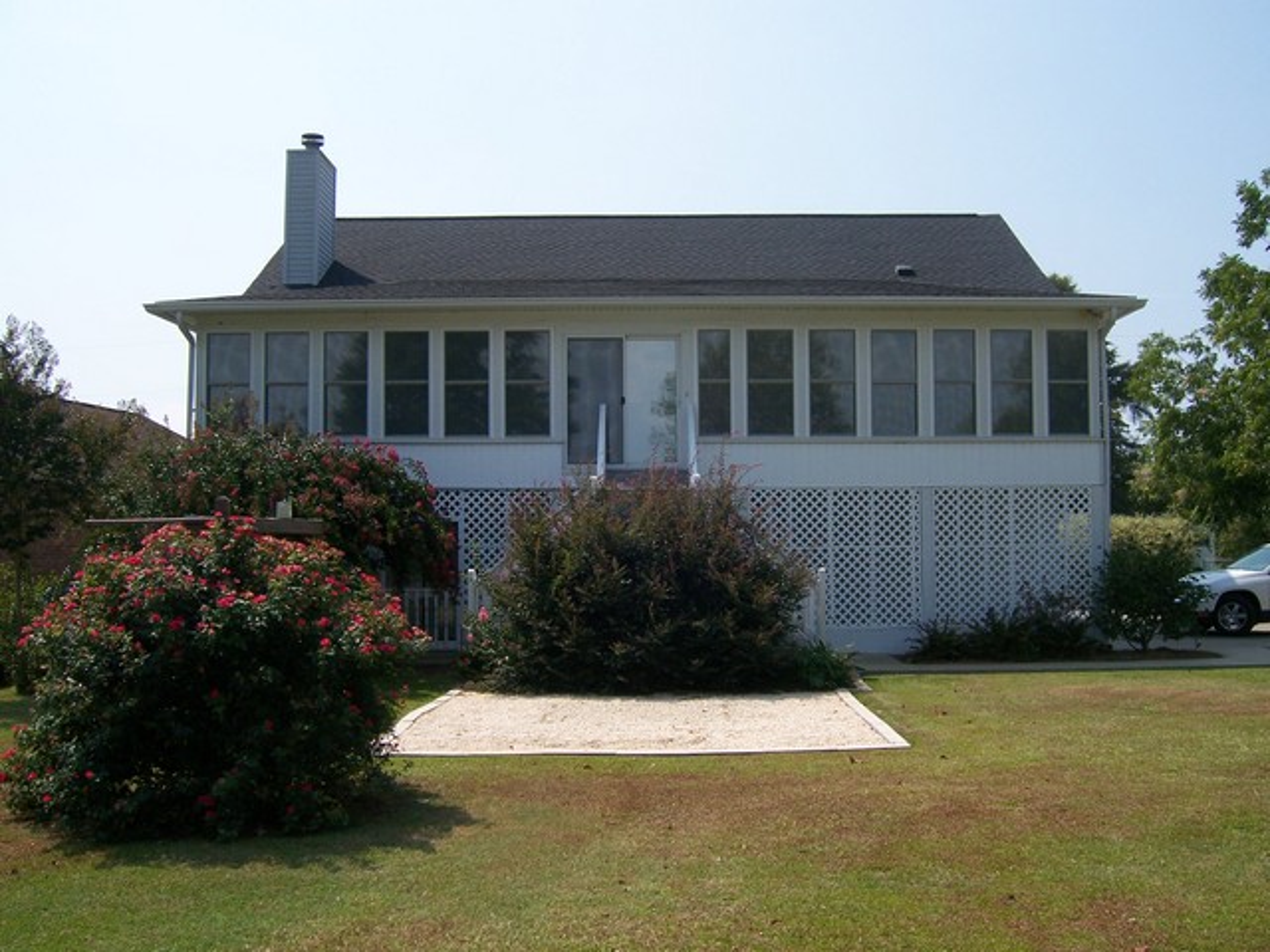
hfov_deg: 51.4
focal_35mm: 36
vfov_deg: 39.7
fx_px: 1321
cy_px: 476
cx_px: 635
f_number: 4.5
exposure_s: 1/640
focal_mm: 6
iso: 80
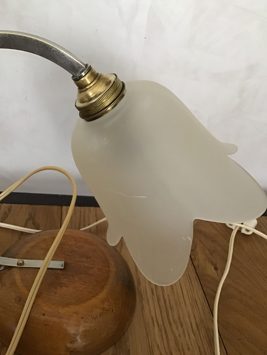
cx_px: 134
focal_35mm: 31
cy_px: 178
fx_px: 319
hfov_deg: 45.4
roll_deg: -11.1
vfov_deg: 58.4
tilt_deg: -33.5
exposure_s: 1/17
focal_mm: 3.3
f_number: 2.4
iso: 200
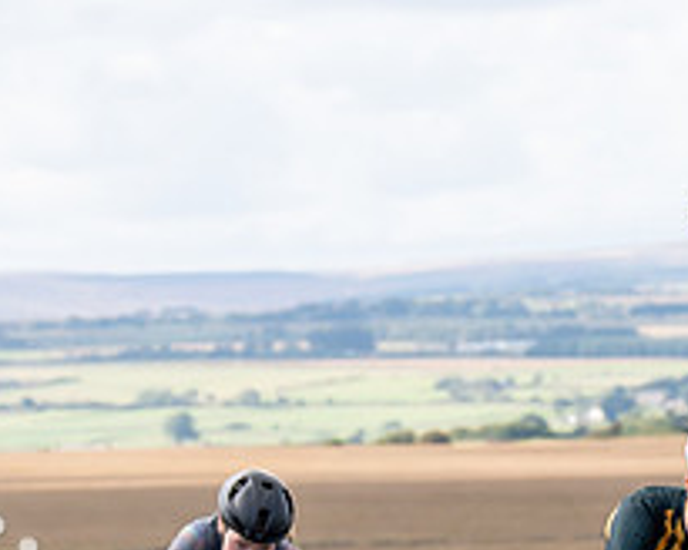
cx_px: 611
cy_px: 346
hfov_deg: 5.0
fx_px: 7819
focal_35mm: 384
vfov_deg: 4.0
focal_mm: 70
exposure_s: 1/800
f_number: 4
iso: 100
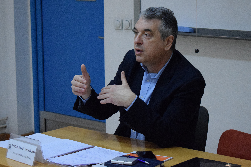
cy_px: 84
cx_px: 126
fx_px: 544
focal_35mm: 78
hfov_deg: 26.0
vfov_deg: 17.5
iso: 6400
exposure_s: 1/200
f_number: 5.6
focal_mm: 52
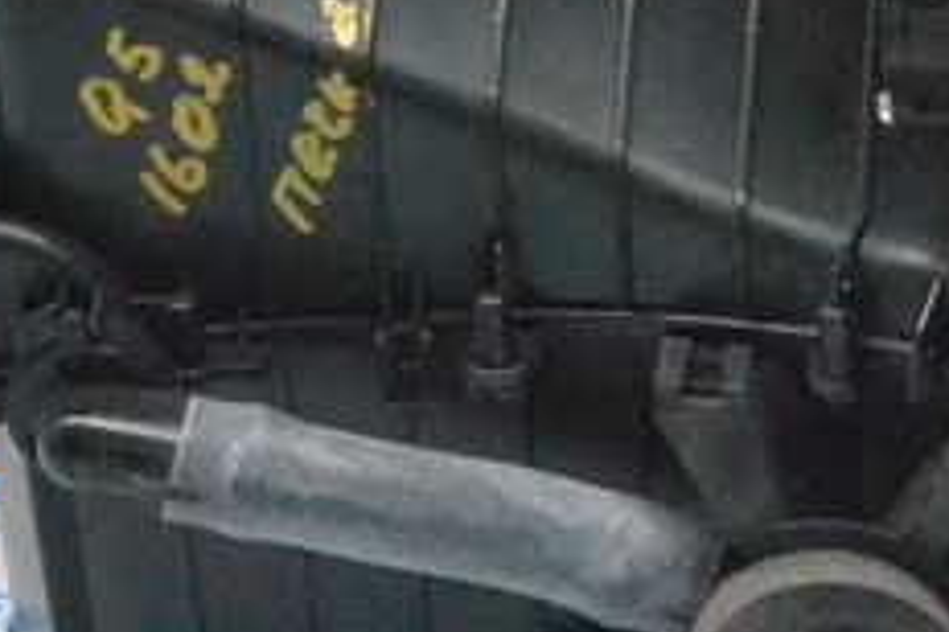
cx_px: 863
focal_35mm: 146
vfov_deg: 9.4
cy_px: 261
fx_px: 3848
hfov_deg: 13.9
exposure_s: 1/100
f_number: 13
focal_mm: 22
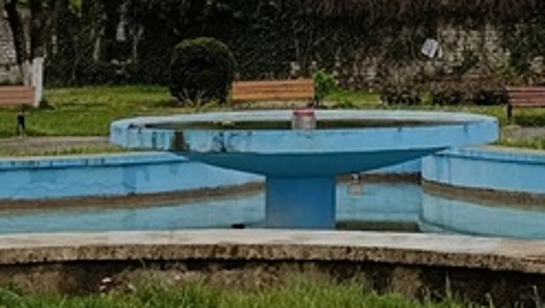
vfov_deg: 11.2
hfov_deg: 20.7
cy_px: -178
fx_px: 1490
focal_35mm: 103
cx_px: 308
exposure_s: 1/276
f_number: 1.65
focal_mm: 6.11
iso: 50
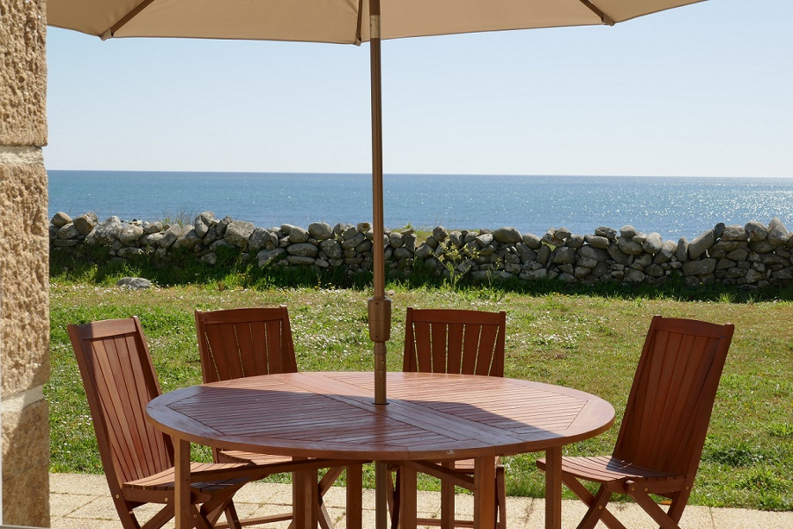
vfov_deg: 24.6
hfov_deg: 36.2
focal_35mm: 55
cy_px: 264
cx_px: 396
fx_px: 1211
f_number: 7.1
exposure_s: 1/320
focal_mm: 20
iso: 125
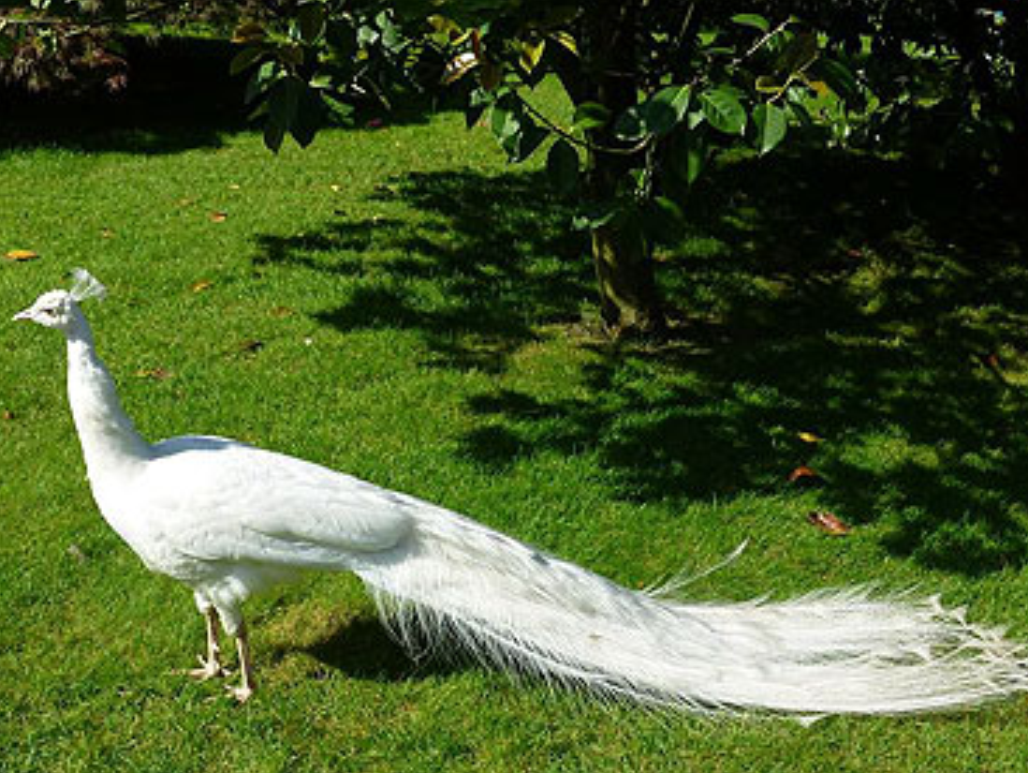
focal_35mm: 43
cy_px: 467
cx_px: 466
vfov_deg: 33.5
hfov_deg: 43.8
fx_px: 1278
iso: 80
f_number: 3.8
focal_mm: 6.3
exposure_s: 1/400
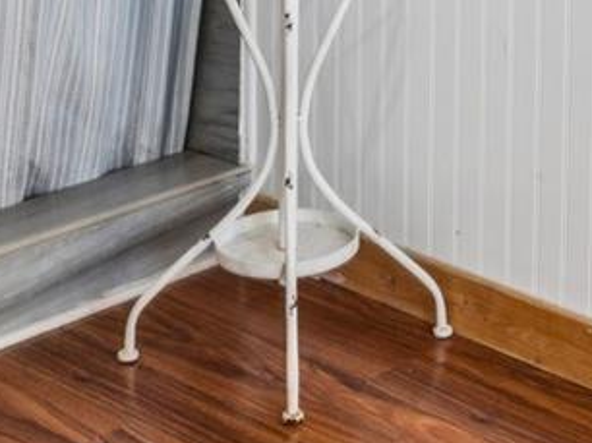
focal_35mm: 104
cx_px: 546
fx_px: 1782
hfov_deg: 18.5
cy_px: -446
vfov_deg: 12.5
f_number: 10
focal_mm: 16.2
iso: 100
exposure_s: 1/6
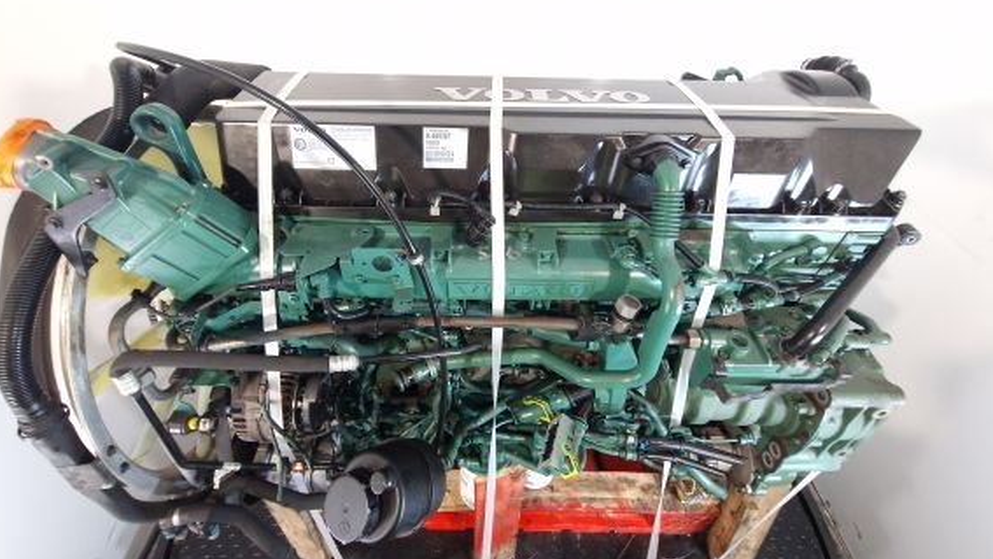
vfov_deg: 70.0
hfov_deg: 102.9
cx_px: 475
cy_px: 230
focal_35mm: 15
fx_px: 395
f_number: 2.2
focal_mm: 2.2
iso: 160
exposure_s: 1/33
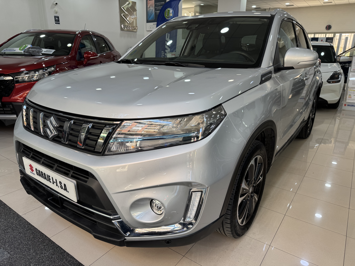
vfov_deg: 56.8
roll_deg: -0.6
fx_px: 246
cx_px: 178
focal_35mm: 24
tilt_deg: -18.7
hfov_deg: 71.6
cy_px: 133
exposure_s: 1/100
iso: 80
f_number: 1.78
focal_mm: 6.76
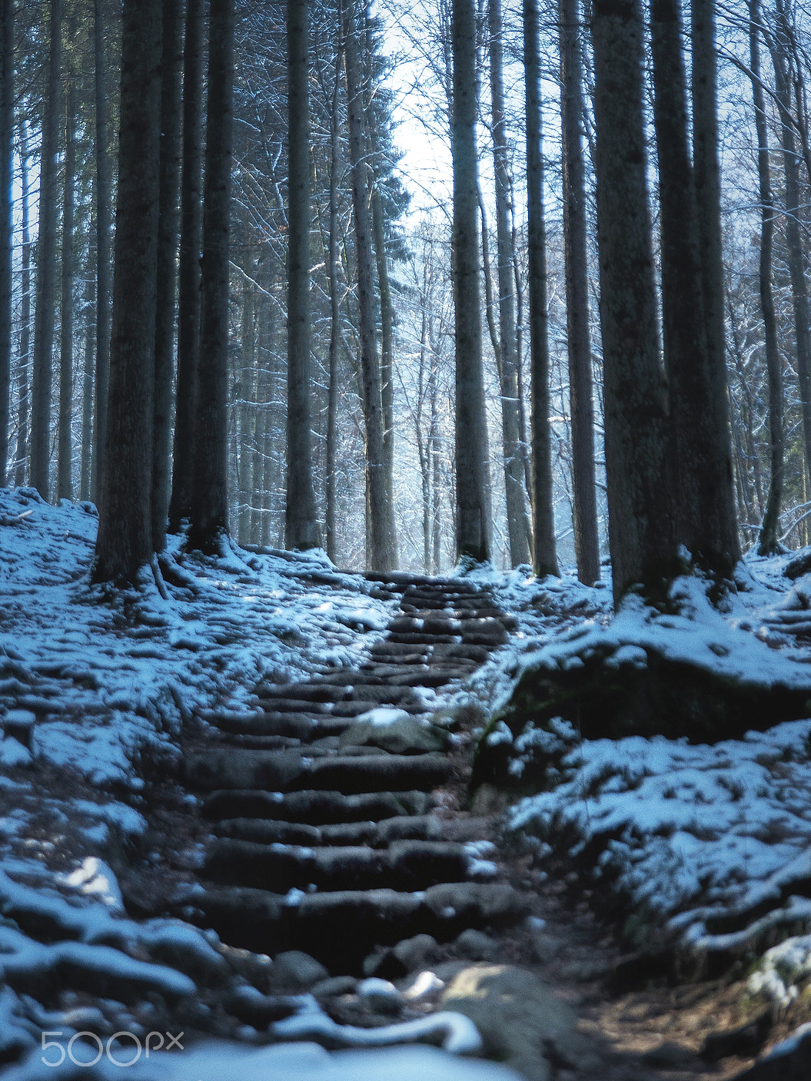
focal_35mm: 82
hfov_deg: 18.0
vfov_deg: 23.8
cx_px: 403
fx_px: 2562
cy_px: 536
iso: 100
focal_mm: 50
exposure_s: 1/160
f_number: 2.8
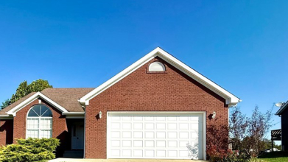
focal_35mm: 26
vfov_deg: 40.7
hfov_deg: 70.5
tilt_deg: +3.2
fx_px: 199
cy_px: 149
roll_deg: -0.6
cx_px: 105
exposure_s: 1/3460
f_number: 2.2
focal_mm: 2.22
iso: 50
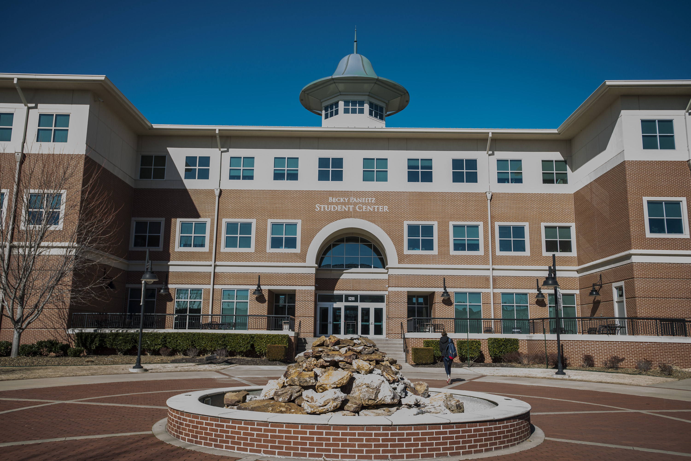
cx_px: 346
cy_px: 230
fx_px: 576
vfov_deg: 43.6
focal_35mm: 30
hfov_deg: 61.9
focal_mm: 30
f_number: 4
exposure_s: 1/400
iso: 200
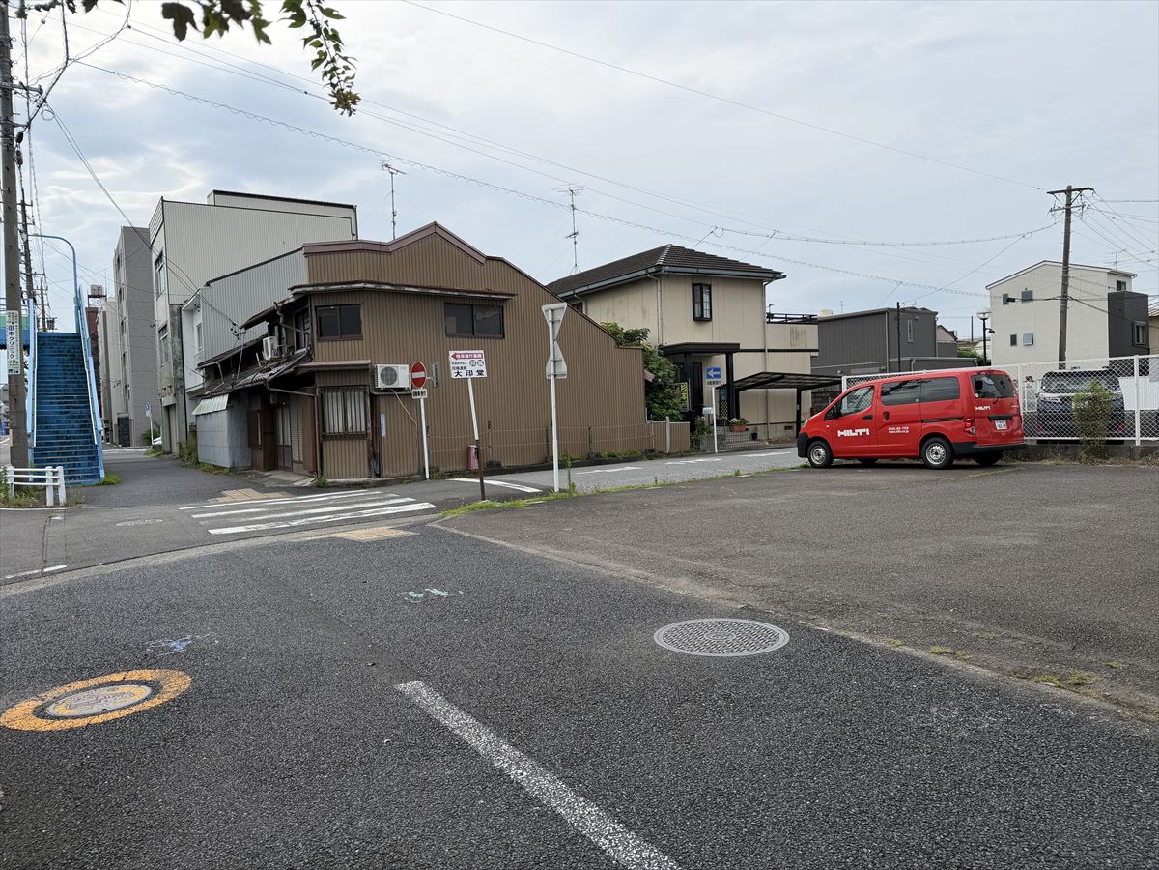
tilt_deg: -2.0
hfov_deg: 71.6
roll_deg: +2.6
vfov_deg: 56.8
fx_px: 804
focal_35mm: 24
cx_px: 580
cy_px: 435
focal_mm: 6.76
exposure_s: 1/2611
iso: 80
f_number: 1.78
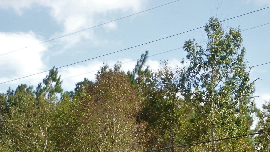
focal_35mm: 168
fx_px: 1203
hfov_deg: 12.8
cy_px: 181
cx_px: 166
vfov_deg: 7.2
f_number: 5.6
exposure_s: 1/200
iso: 100
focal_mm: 13.47
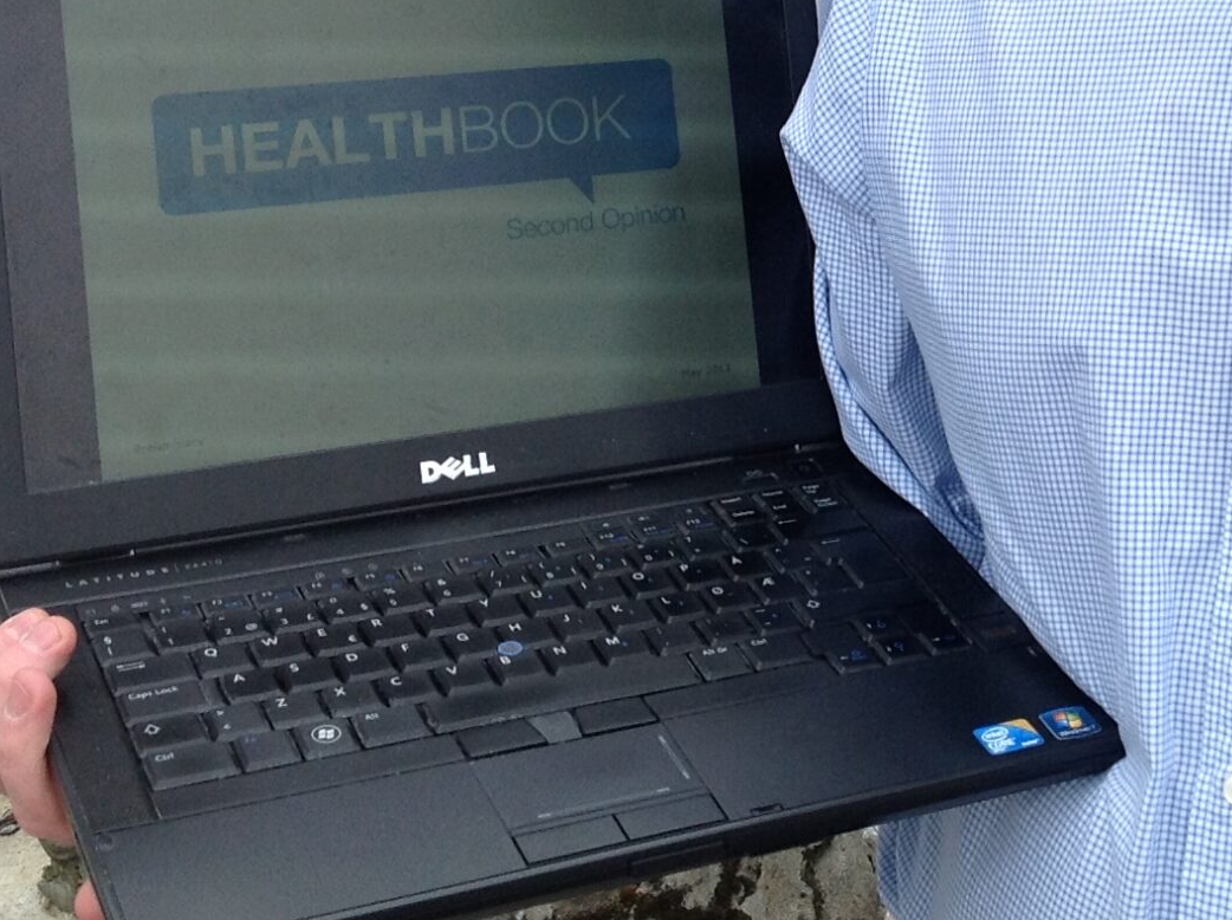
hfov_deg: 22.1
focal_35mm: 86
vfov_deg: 16.8
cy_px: 56
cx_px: 1160
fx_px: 3056
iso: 50
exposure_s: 1/570
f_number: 2.4
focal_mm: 4.28
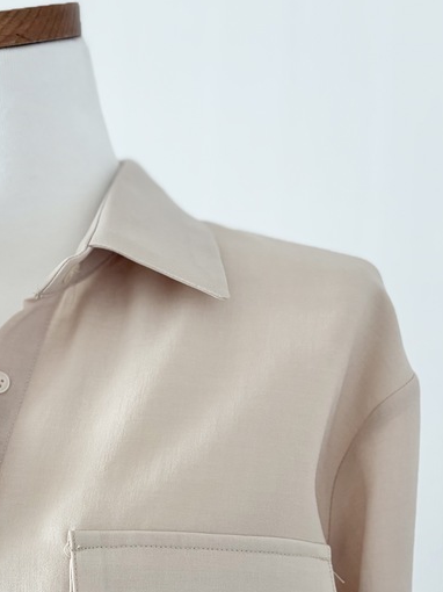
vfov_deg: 36.2
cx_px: 23
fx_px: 871
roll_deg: -0.1
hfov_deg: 27.3
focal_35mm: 51
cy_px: 475
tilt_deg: -7.4
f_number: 1.6
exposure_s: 1/60
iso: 100
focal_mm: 5.96
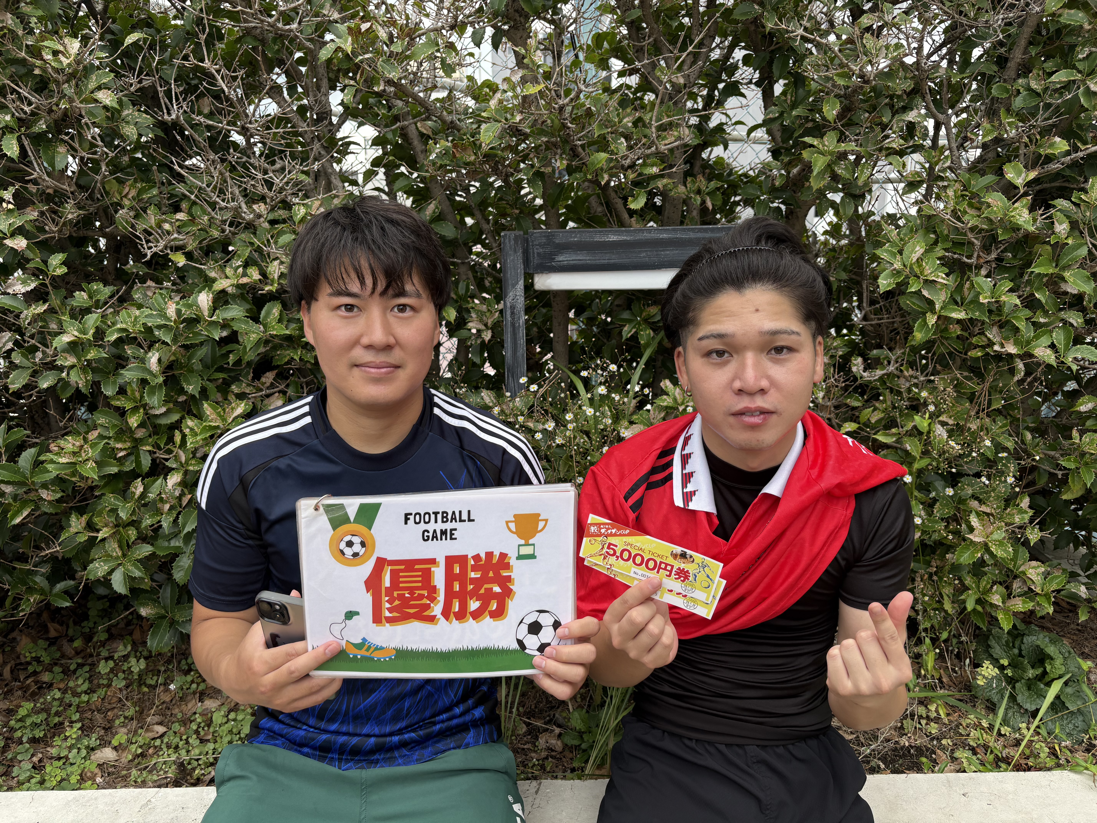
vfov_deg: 53.1
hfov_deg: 67.3
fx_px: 824
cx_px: 548
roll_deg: +1.6
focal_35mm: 26
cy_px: 412
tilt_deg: -14.5
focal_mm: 5.96
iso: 50
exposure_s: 1/773
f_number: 1.6
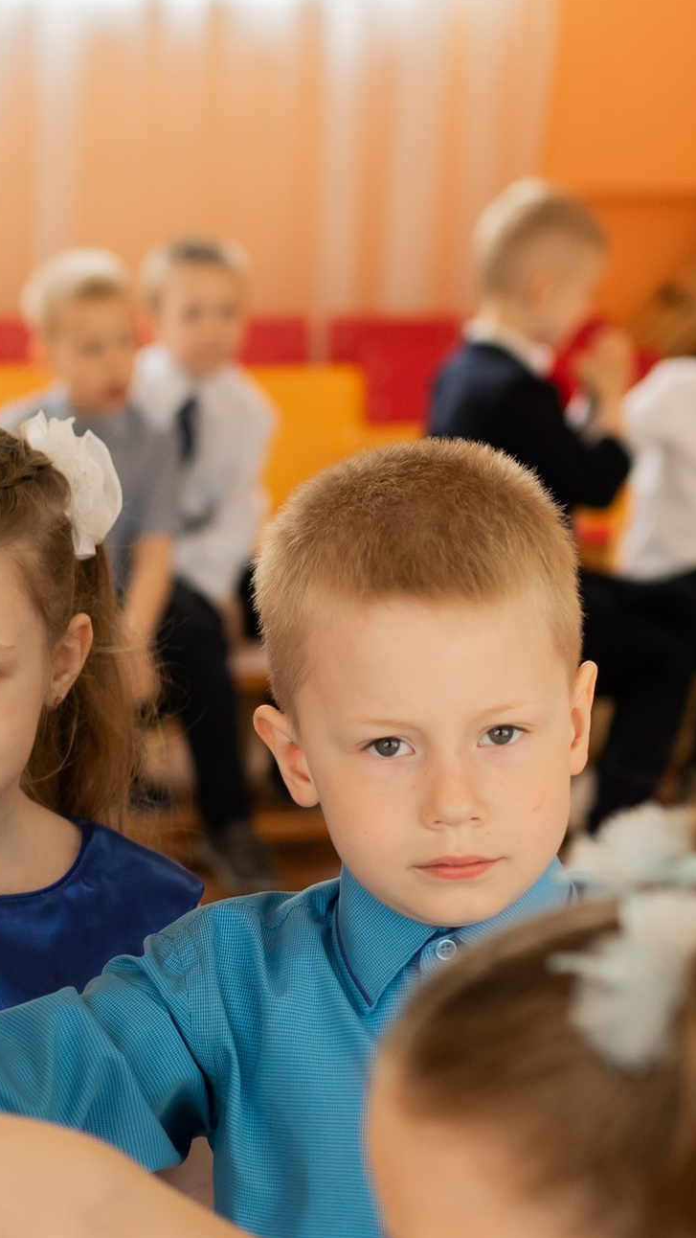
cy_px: 1051
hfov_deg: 11.0
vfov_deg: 19.4
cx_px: -59
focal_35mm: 109
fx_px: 3575
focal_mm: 35
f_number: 2
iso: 250
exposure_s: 1/160
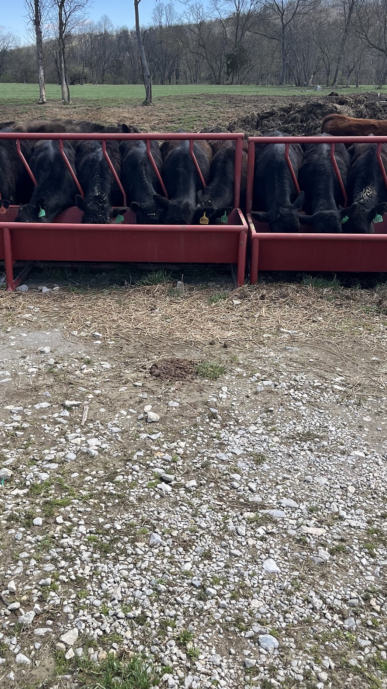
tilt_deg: -16.7
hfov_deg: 32.7
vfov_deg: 55.0
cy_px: 286
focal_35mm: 36
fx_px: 657
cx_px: 145
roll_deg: +1.7
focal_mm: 5.1
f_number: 1.6
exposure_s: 1/1355
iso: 50
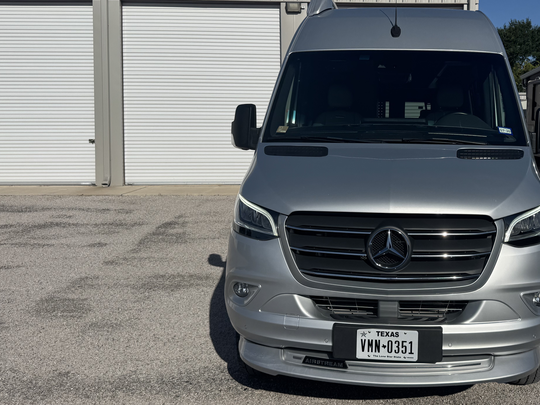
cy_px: 164
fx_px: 577
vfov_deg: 38.5
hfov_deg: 49.1
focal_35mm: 37
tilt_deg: +1.9
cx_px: 371
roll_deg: +0.9
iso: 80
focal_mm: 6.76
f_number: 1.78
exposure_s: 1/12346
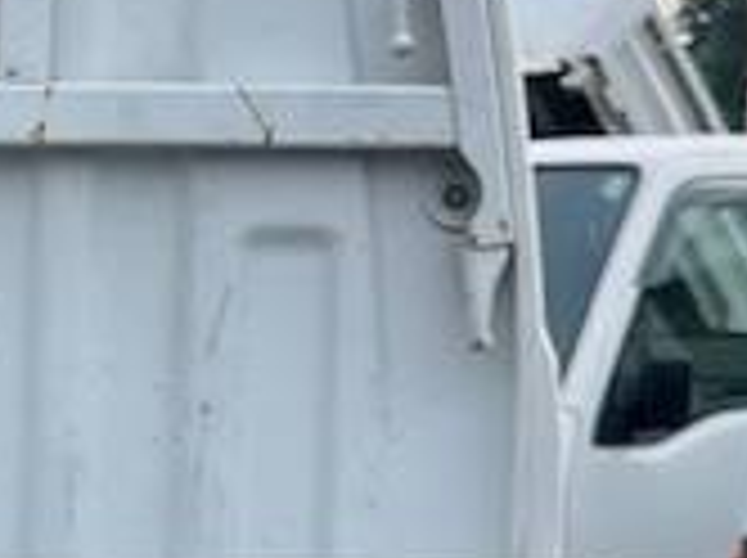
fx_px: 4159
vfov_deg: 7.4
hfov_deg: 9.8
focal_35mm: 193
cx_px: -495
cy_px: 1156
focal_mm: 5.1
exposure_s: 1/945
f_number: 1.6
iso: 32
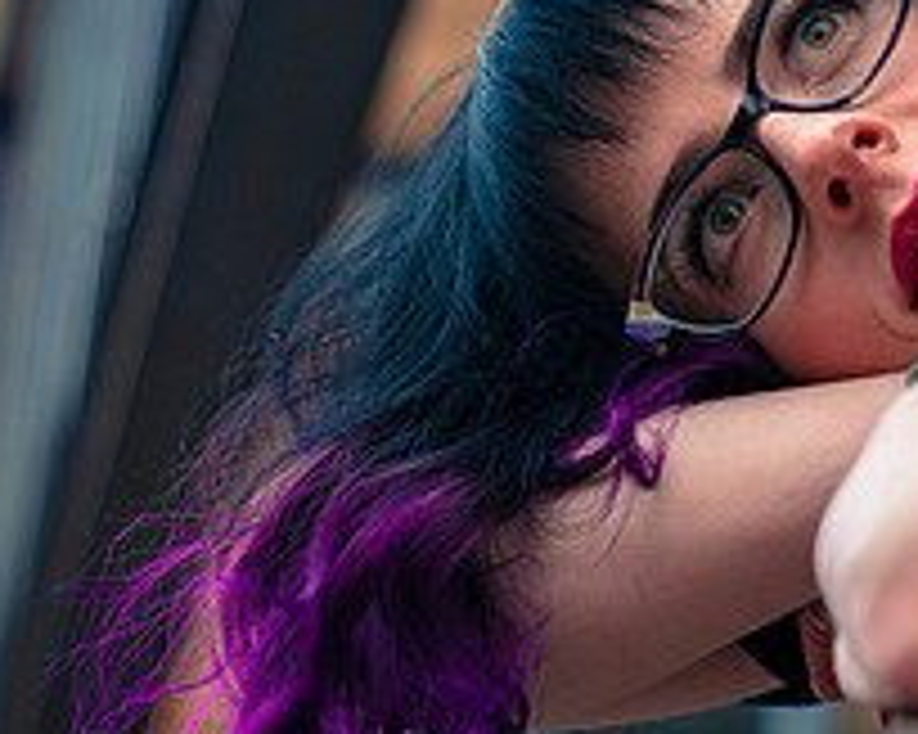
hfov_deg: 11.9
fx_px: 4345
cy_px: 214
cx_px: 990
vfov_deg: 9.6
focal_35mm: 160
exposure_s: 1/50
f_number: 2.8
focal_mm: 60
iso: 200
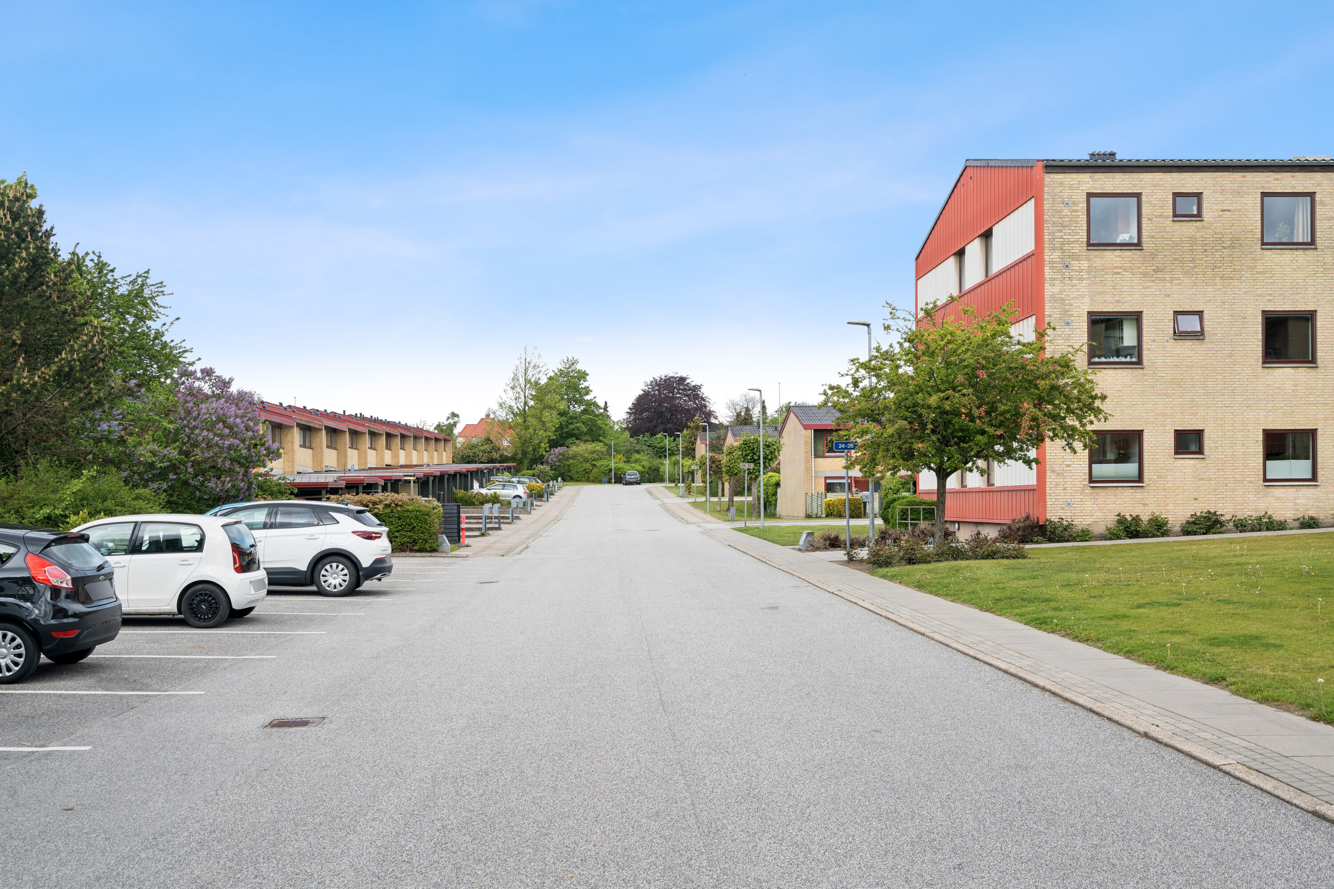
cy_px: 444
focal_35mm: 35
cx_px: 667
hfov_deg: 54.4
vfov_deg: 37.9
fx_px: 1297
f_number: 8
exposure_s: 1/160
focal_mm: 35
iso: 160
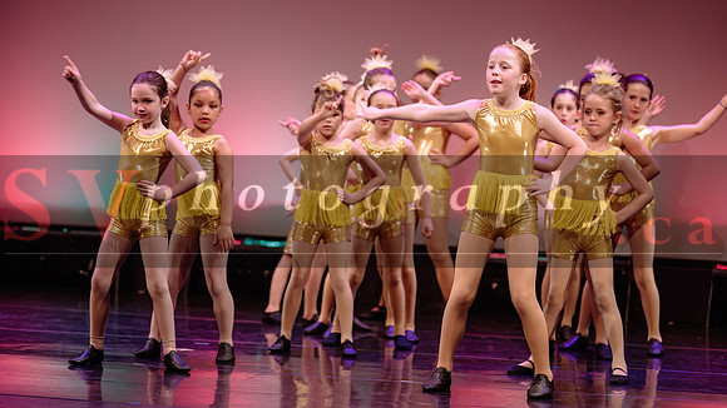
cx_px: 334
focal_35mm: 164
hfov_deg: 13.1
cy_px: 147
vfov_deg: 7.4
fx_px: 3163
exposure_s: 1/320
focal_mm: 145
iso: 1600
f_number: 2.8
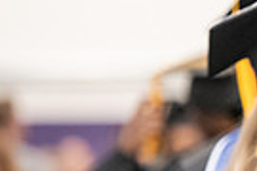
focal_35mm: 644
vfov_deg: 2.1
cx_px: 445
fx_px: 4597
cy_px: 113
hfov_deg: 3.2
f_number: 3.2
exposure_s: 1/200
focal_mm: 150
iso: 3200
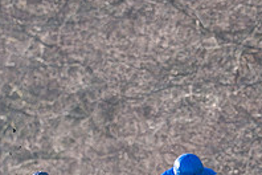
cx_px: 253
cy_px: 280
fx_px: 16337
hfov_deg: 0.9
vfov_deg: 0.6
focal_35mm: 2245
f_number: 5
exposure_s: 1/2000
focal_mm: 400
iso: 400
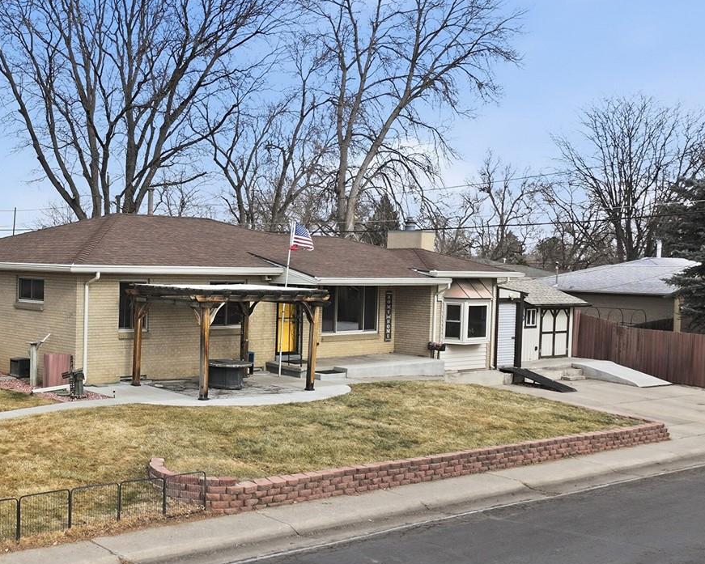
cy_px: 308
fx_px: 897
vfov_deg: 34.9
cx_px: 89
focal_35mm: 43
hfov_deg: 40.1
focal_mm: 12.3
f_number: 2.8
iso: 180
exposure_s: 1/1600
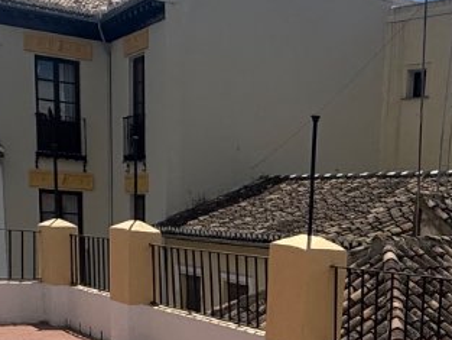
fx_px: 875
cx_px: 367
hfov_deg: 28.3
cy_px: 443
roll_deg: -2.5
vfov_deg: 20.1
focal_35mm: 67
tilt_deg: -12.9
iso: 50
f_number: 2.2
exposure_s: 1/3106
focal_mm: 2.22
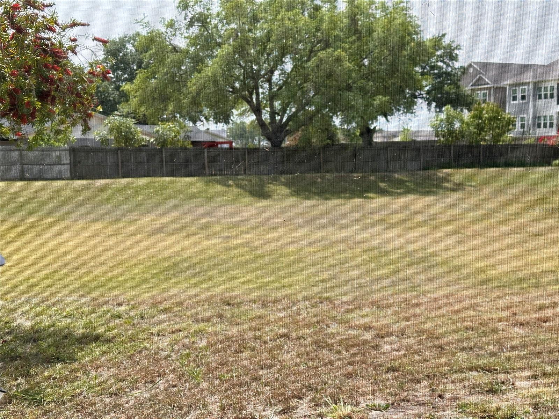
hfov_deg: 39.7
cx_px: 280
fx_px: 775
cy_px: 210
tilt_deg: -5.8
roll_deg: +1.4
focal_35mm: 48
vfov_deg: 30.3
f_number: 1.78
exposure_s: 1/1357
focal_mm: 6.86
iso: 64
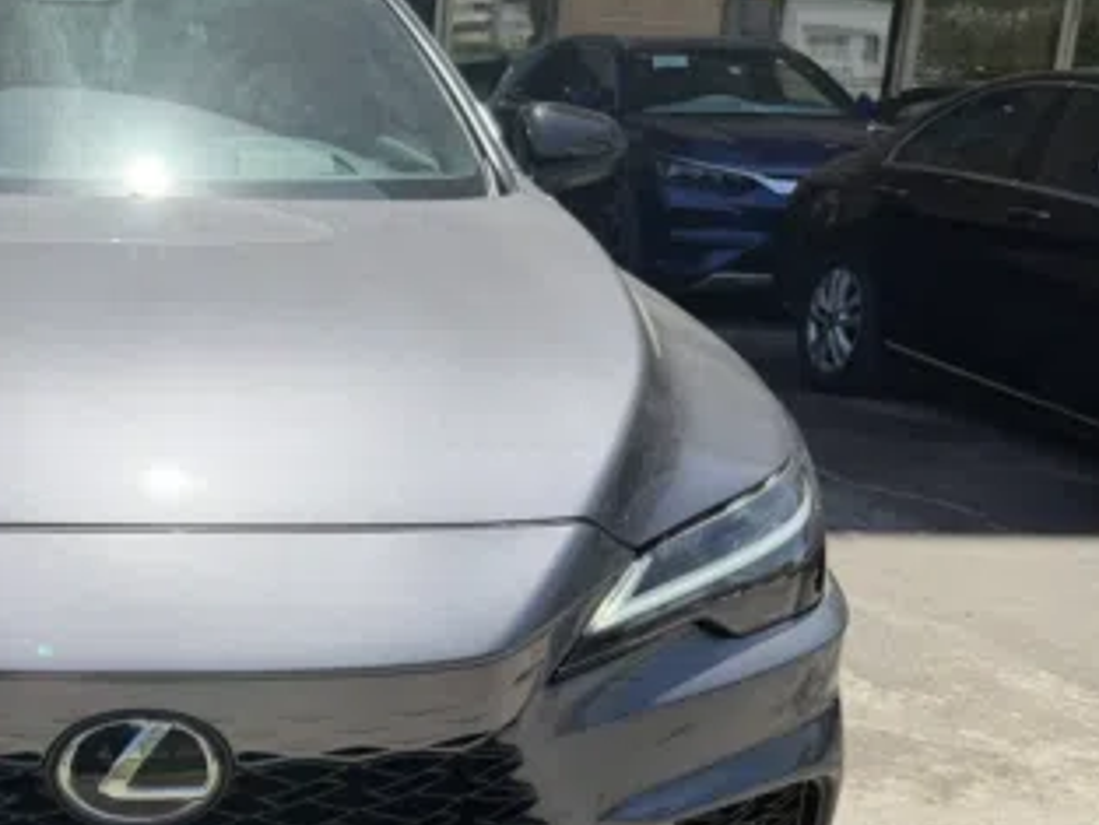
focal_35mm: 49
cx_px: 95
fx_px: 1556
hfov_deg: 36.3
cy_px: 569
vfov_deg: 29.4
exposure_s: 1/4167
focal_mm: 6.76
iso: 80
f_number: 1.78
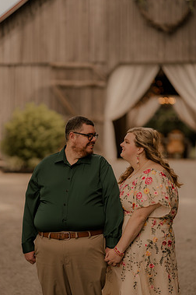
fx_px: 826
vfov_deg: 20.2
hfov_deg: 13.5
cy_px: 170
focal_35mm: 101
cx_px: 98
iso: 250
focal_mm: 85
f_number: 1.4
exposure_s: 1/2500
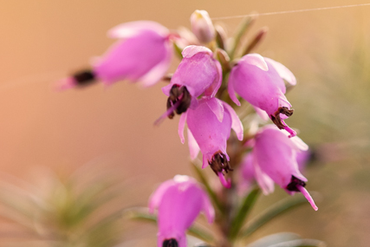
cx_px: -73
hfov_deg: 4.9
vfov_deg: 3.3
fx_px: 4338
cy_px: 321
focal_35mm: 422
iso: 400
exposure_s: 1/80
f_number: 6.3
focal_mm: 150
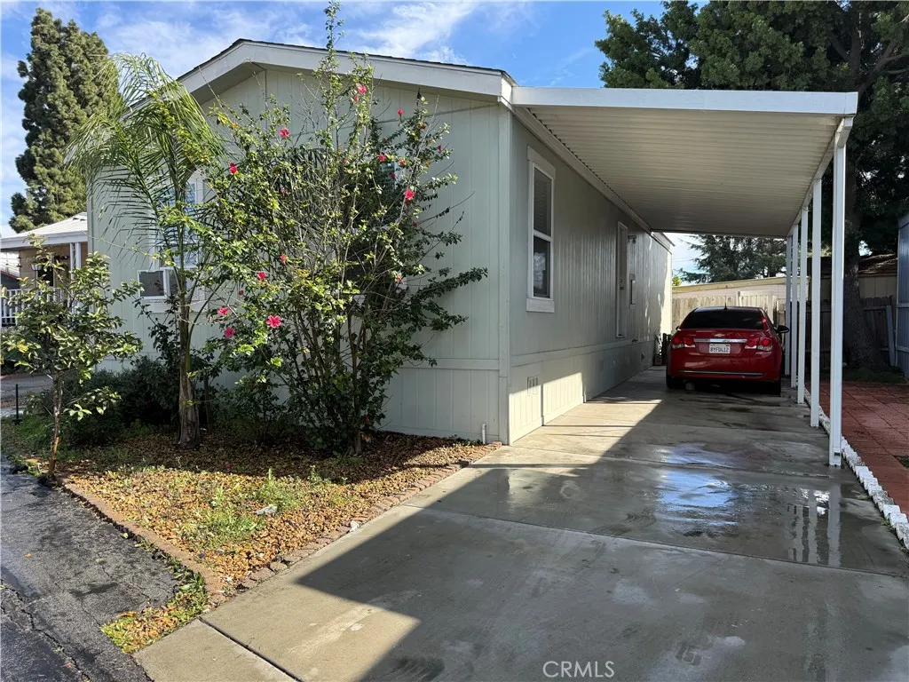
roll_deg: -0.1
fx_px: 630
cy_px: 341
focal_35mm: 24
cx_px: 454
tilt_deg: -1.5
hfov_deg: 71.6
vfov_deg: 56.8
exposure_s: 1/2053
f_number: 1.78
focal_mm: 6.76
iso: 100
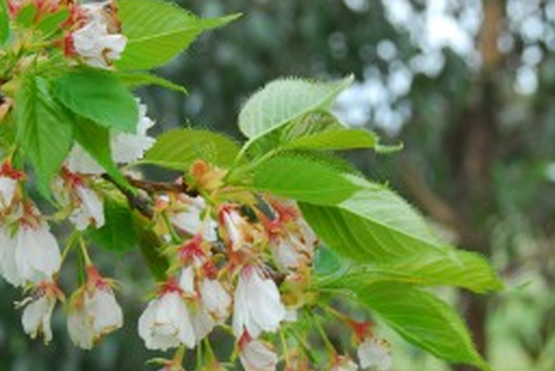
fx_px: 1666
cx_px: 217
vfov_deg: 12.7
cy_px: 229
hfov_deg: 18.9
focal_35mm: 108
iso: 100
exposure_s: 1/80
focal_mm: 46
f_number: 6.3
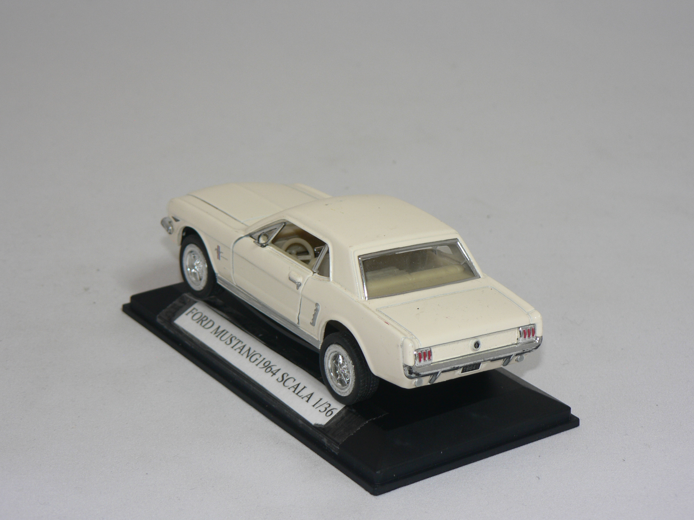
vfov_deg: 17.2
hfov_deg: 22.8
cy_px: 260
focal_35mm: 86
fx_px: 1724
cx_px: 347
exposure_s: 1/60
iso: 80
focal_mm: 14.3
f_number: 3.2
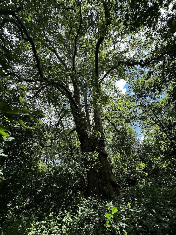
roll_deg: +9.9
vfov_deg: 102.1
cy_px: 118
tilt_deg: +36.5
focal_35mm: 14
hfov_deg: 85.7
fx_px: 95
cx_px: 88
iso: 40
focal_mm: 2.22
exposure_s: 1/404
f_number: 2.2
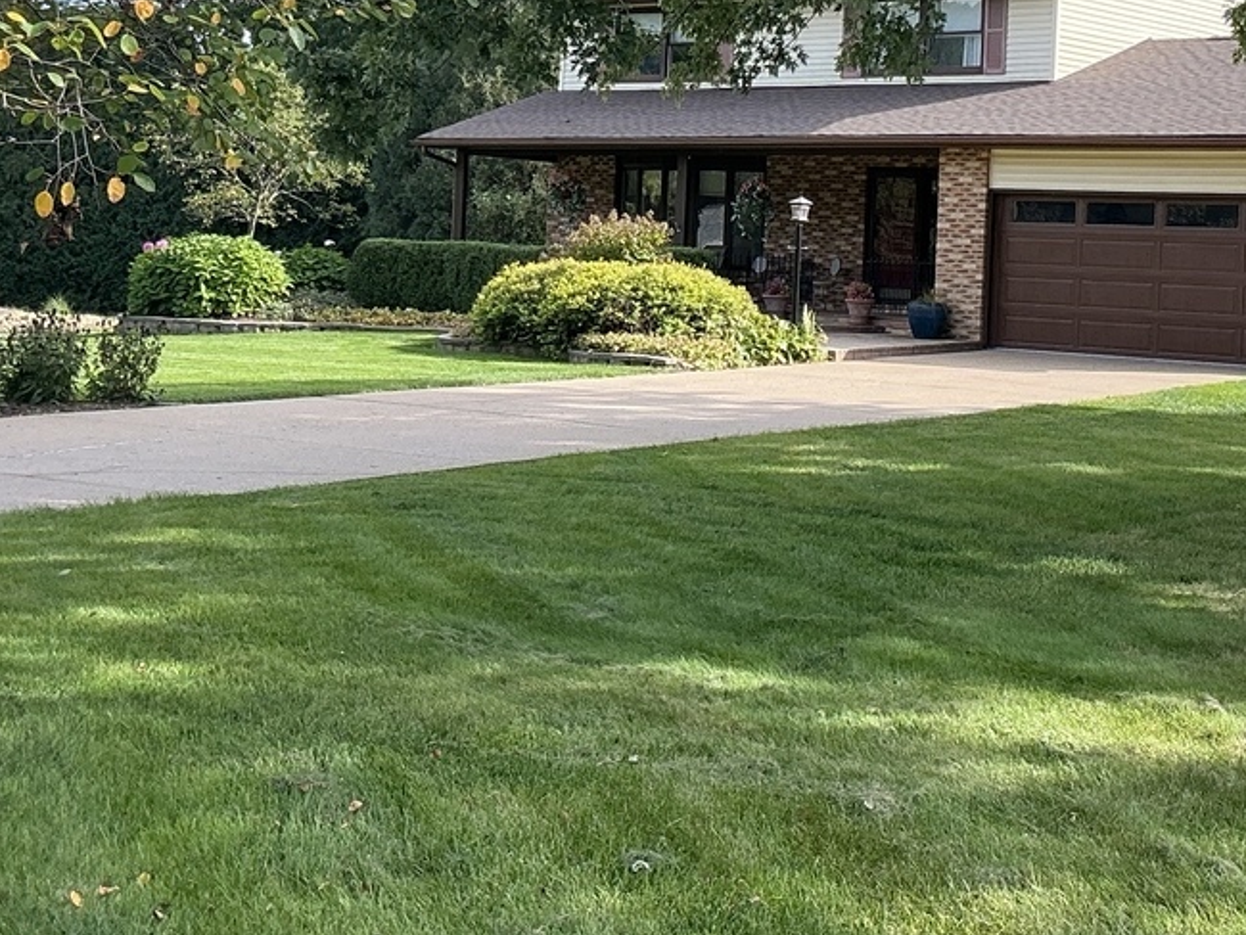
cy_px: 234
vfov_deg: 23.4
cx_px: 698
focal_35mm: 62
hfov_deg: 31.2
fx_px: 2233
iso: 25
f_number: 1.8
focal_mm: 3
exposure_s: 1/397
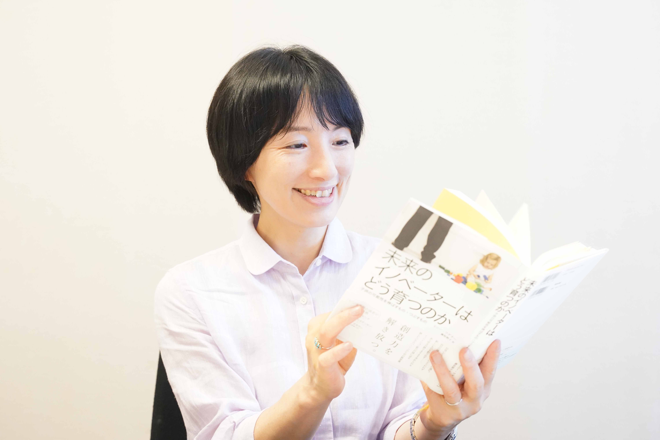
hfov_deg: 42.7
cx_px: 330
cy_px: 220
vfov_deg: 29.2
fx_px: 843
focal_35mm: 46
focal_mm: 46
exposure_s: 1/250
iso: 8000
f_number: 5
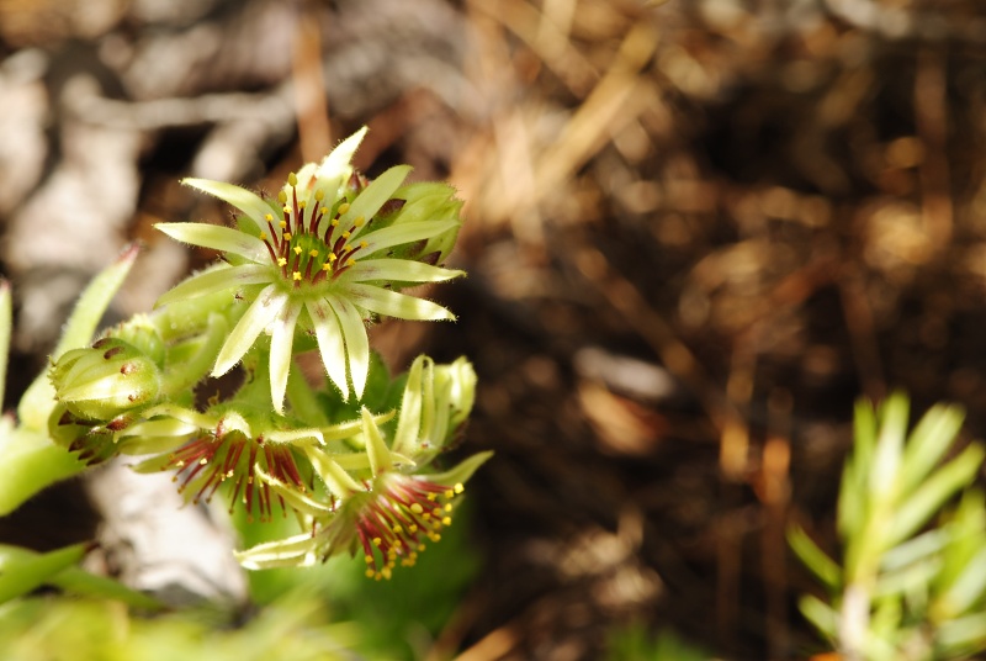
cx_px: 493
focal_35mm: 128
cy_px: 330
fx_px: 3497
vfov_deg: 10.8
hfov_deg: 16.0
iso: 100
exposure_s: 1/60
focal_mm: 85
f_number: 10
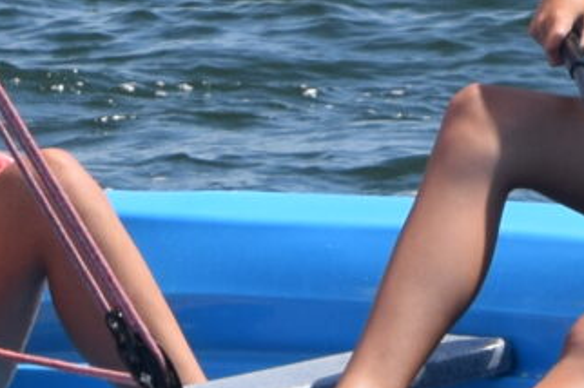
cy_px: -382
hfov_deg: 4.9
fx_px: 6774
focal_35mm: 418
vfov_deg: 3.3
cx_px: 194
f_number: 11
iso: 200
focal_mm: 35
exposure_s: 1/500
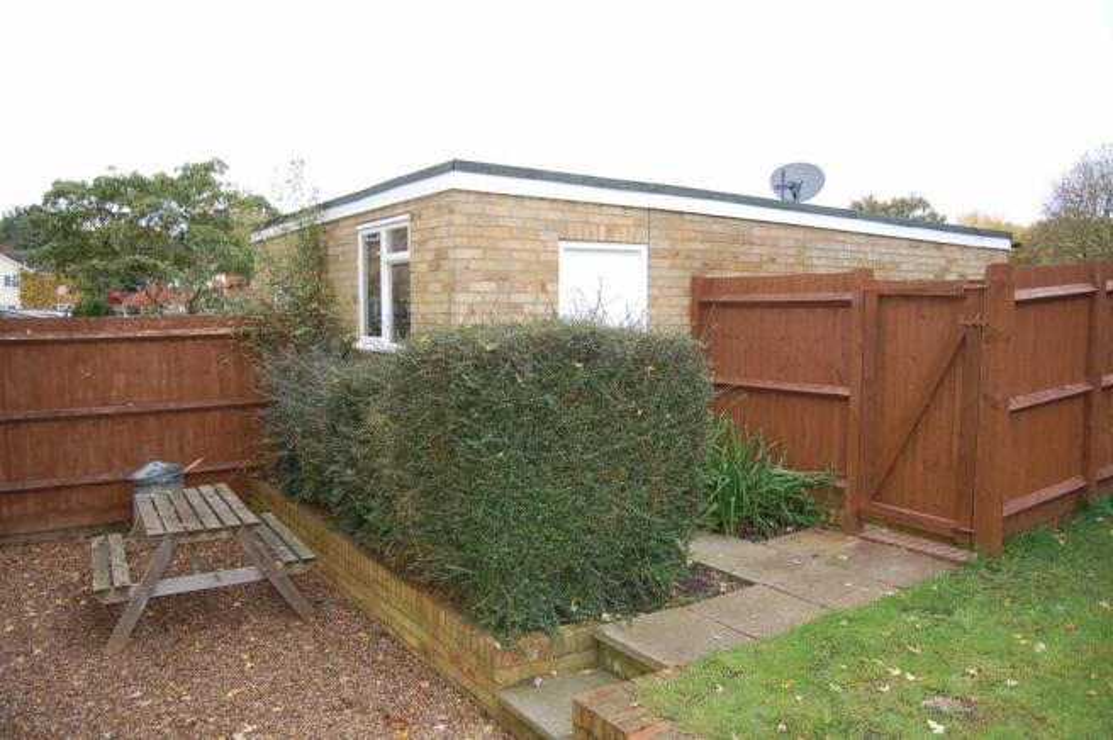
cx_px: 556
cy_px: 370
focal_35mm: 27
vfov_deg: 47.8
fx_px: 834
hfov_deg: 67.4
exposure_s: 1/60
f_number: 3.5
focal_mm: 18
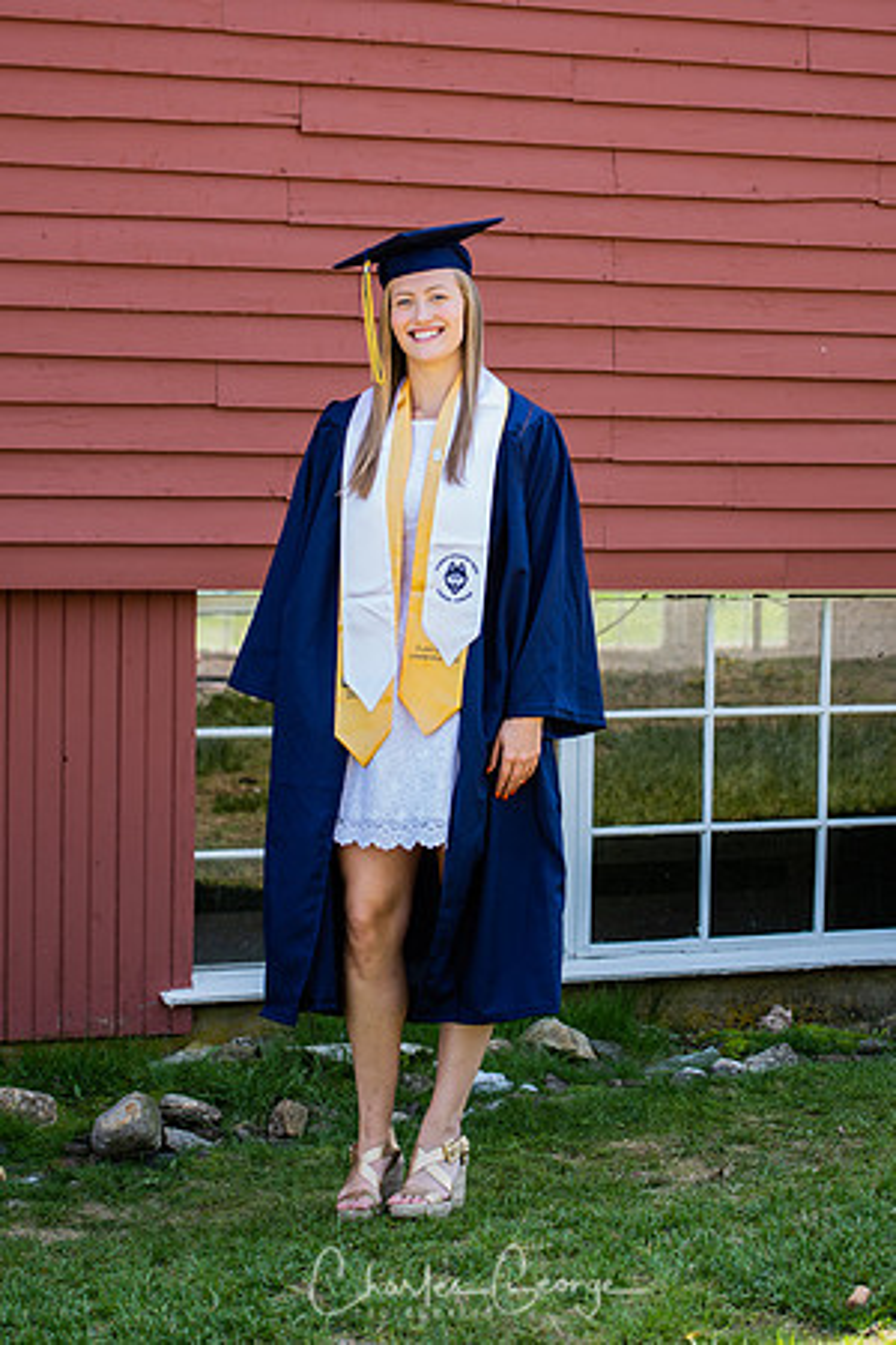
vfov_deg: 19.5
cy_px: 672
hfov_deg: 13.0
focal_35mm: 105
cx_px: 448
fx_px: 3920
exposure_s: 1/200
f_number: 2.8
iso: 100
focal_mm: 70
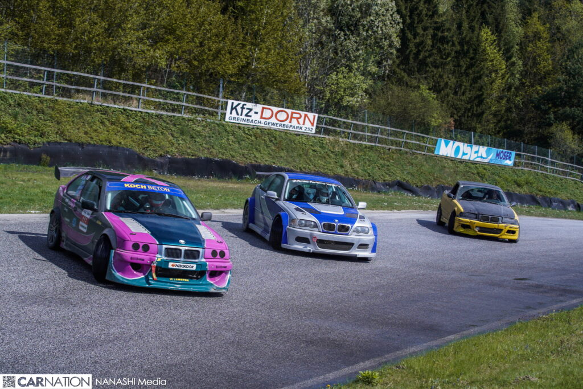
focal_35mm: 70
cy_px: 194
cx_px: 292
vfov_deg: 19.5
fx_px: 1134
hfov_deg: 28.8
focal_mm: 70
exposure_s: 1/320
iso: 250
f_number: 5.6
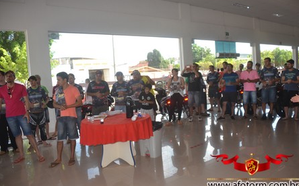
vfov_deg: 40.5
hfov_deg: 61.3
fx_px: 252
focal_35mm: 31
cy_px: 96
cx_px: 151
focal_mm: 20
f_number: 4
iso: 100
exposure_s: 1/160
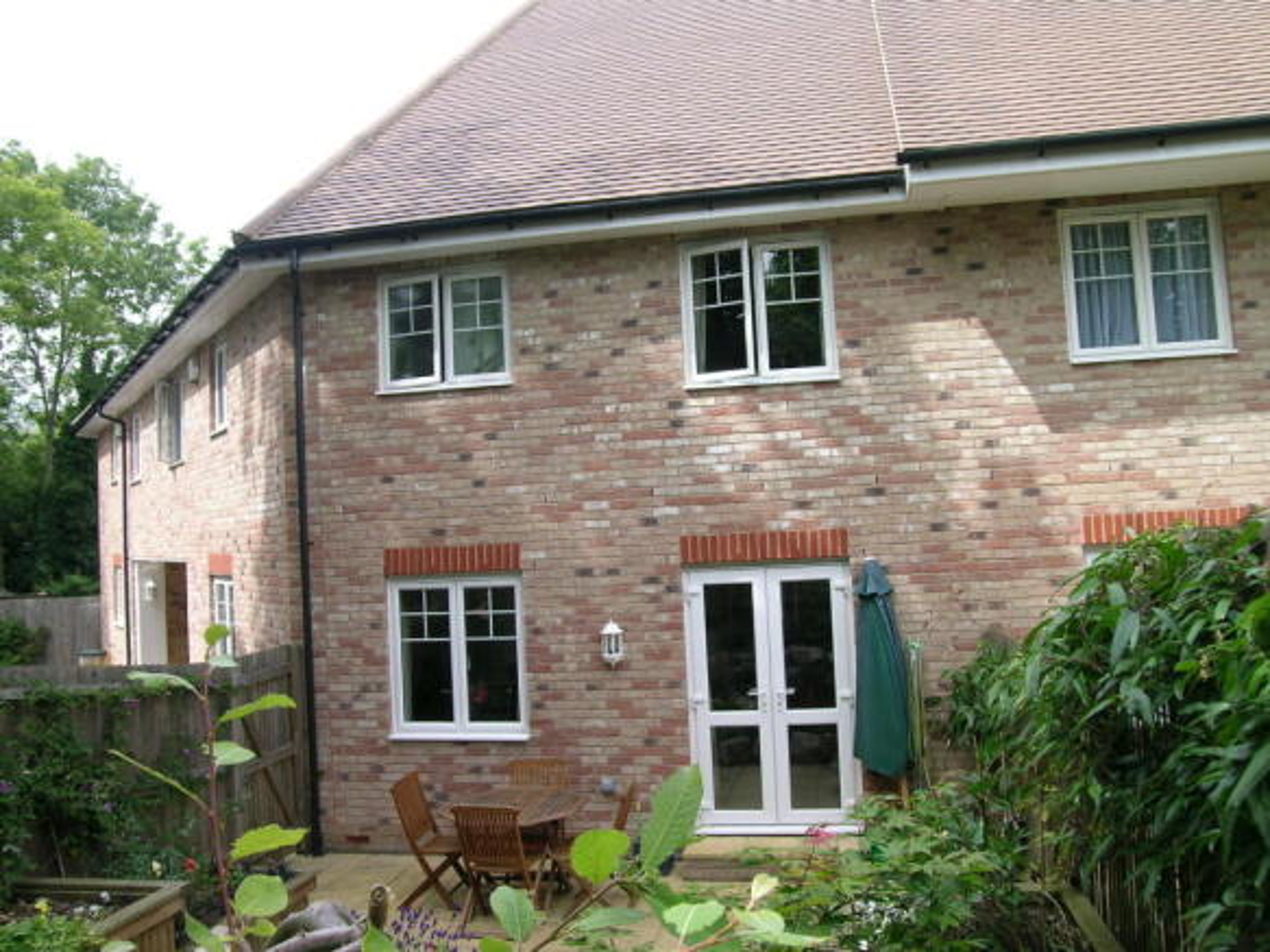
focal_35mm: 28
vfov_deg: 49.7
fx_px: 1027
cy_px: 476
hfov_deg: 63.5
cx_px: 635
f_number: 4.4
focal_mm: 5.8
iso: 50
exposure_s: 1/154
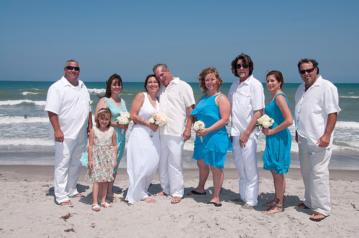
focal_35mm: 40
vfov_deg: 32.9
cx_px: 180
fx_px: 403
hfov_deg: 48.0
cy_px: 119
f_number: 13
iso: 100
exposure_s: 1/250
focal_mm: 27
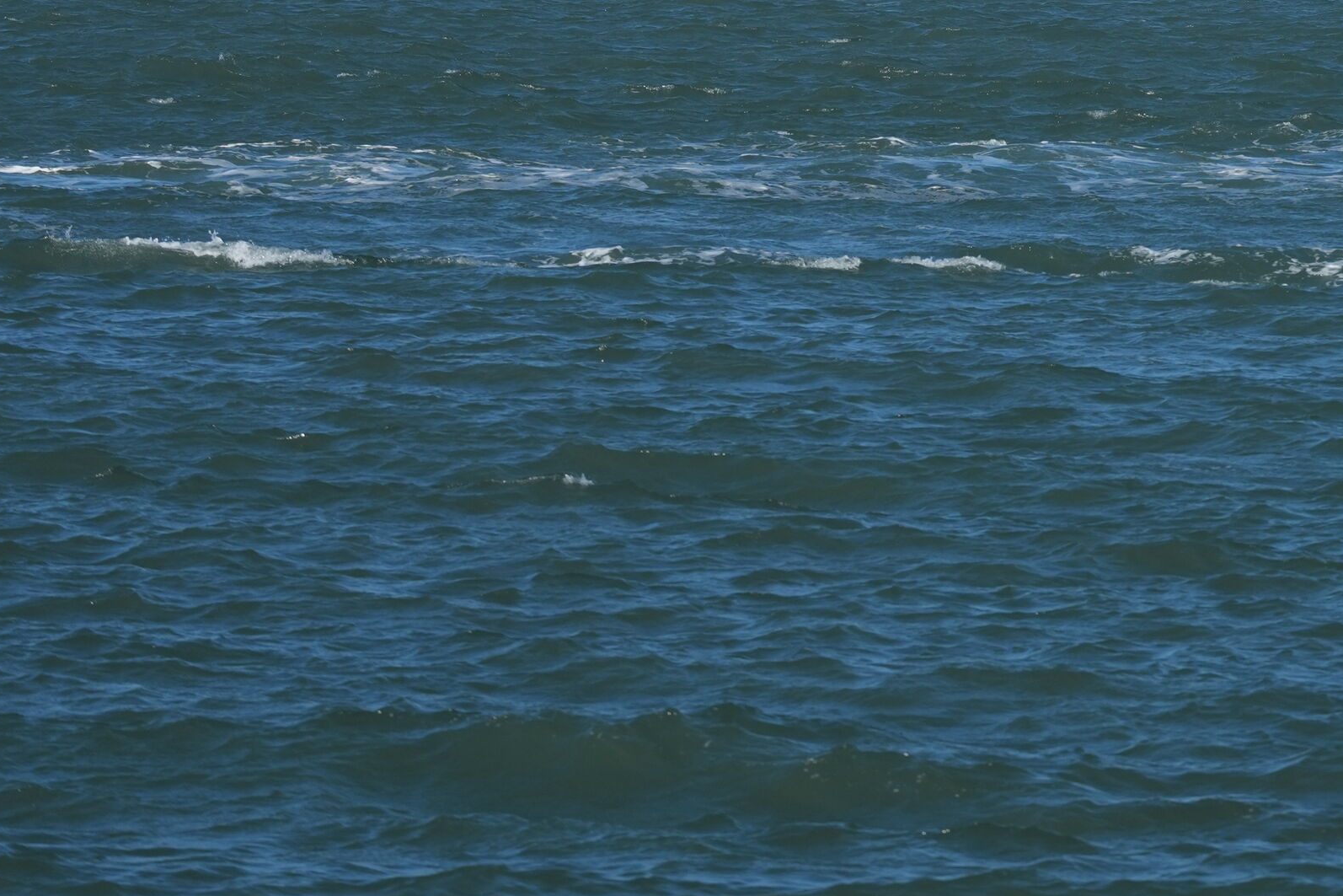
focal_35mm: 271
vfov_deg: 5.1
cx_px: 1216
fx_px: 10110
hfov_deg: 7.6
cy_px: -202
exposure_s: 1/2500
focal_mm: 100
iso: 250
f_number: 4.5
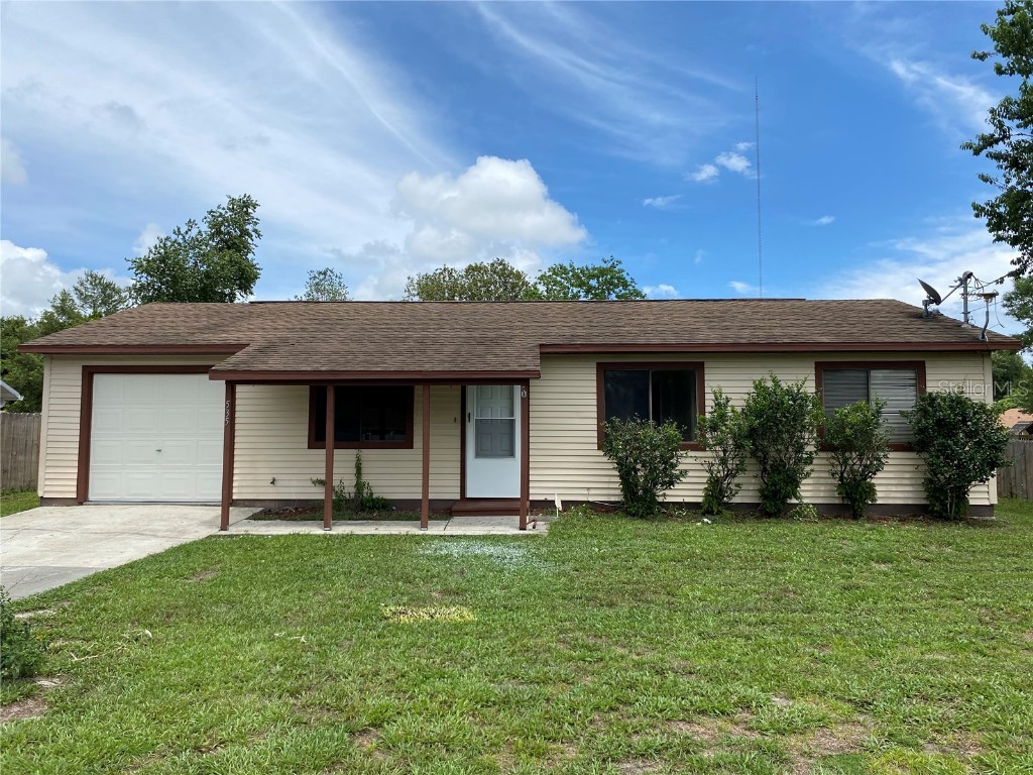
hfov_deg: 67.3
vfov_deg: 53.1
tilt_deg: +3.4
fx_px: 776
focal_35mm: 26
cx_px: 516
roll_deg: +0.7
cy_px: 388
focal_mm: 4.25
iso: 32
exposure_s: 1/3731
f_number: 1.8
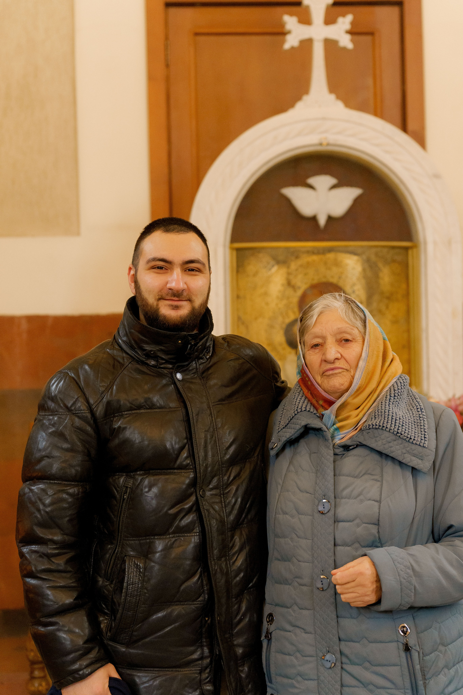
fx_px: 1292
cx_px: 232
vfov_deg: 30.1
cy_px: 348
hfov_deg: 20.3
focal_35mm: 67
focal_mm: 67
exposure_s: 1/250
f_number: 3.2
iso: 5000
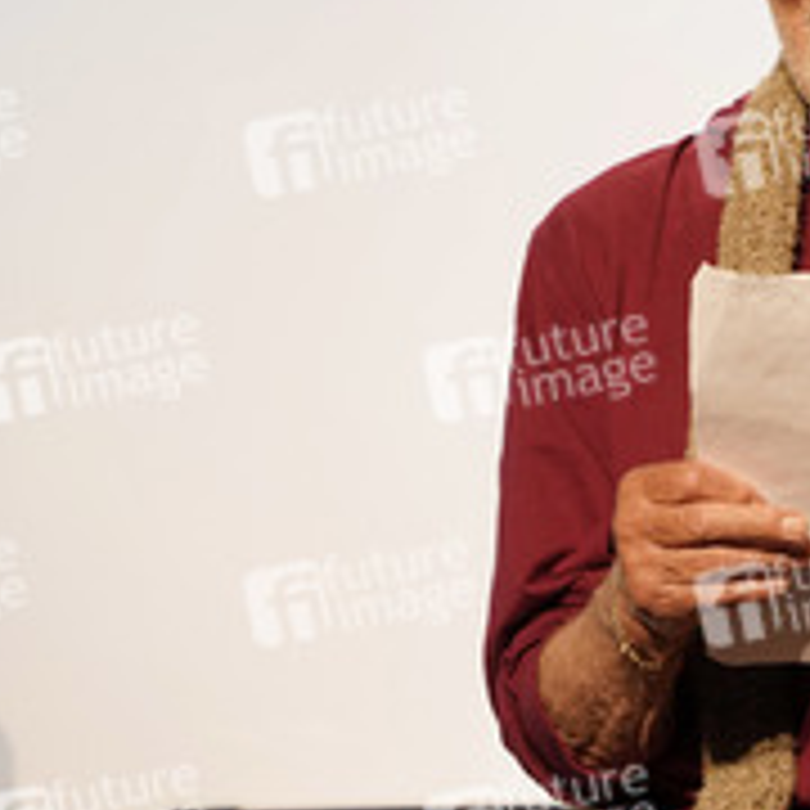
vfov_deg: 5.2
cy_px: 256
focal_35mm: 340
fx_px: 9001
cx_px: 871
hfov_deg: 5.1
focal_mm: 160
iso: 2000
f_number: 5.6
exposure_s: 1/200
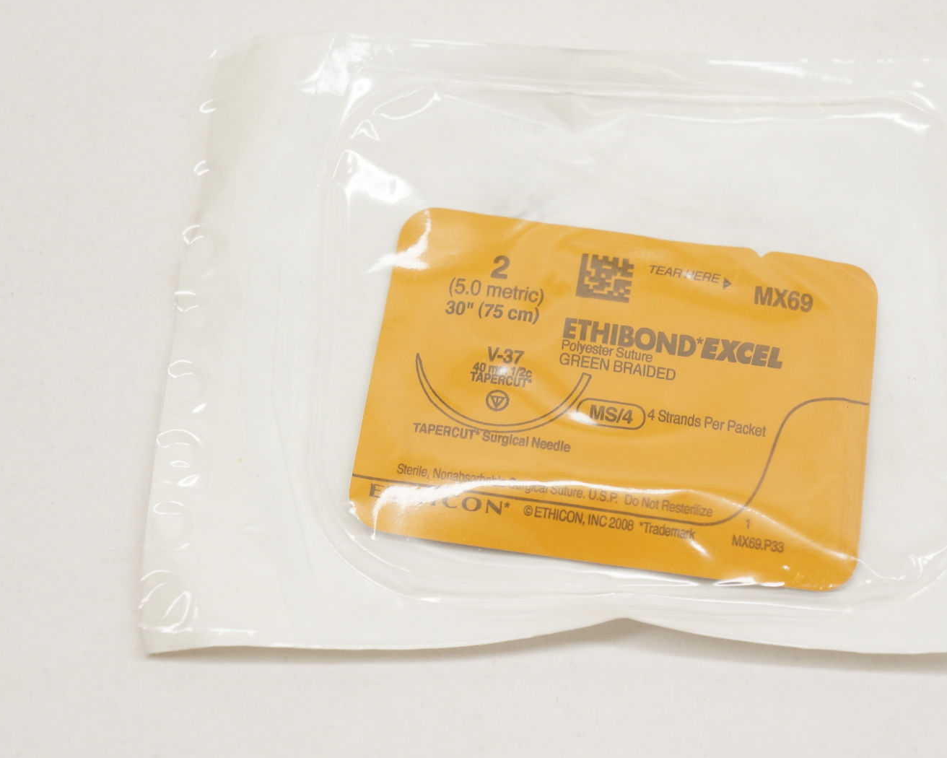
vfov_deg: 21.3
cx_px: 559
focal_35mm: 72
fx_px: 2018
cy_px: 382
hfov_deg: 26.4
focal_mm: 42
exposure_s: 1/80
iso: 400
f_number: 6.3
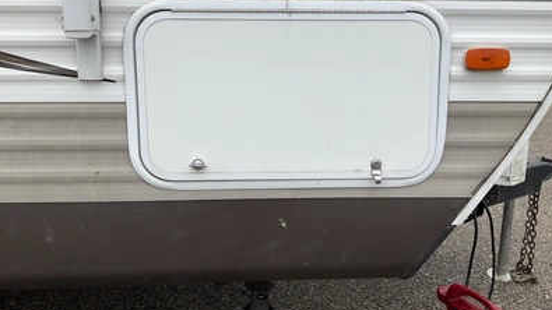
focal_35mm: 32
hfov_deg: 61.0
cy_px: 115
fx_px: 468
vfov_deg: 36.4
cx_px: 278
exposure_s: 1/770
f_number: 1.8
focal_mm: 3
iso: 25
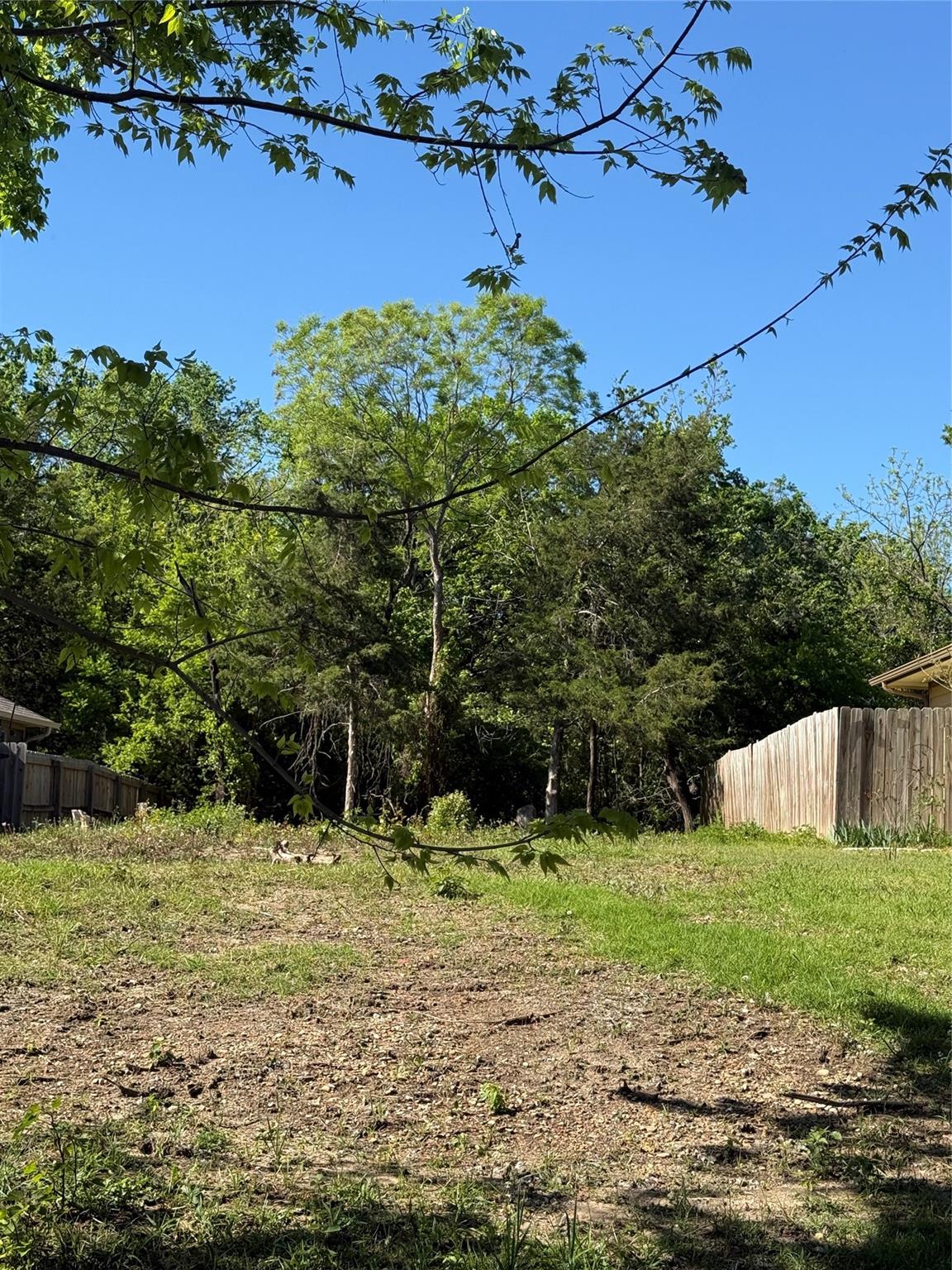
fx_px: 1760
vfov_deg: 39.7
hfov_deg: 30.3
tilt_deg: +7.2
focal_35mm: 48
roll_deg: -4.8
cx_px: 476
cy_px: 635
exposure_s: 1/2494
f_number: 1.78
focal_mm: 6.76
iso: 64
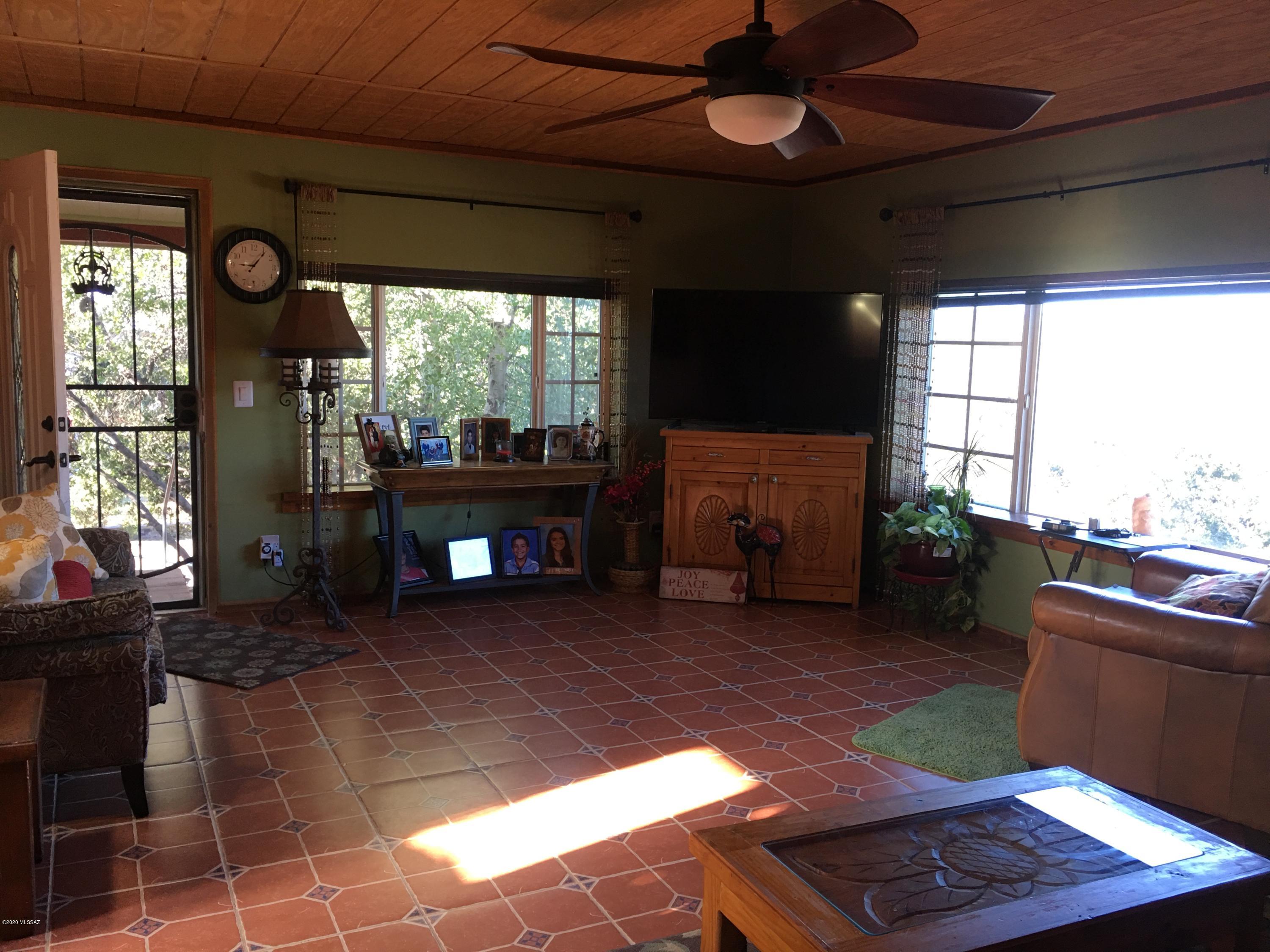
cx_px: 635
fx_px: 1064
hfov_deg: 61.7
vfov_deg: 48.2
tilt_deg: -6.5
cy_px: 476
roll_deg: -2.0
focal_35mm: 29
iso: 40
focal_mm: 4.15
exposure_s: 1/30
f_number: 2.2
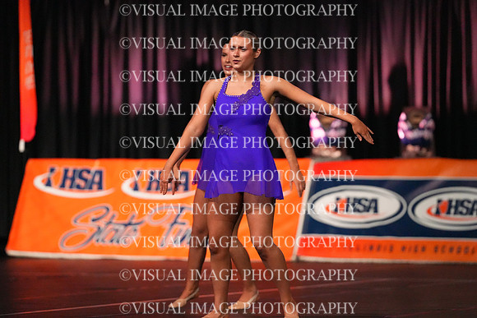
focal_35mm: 300
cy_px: 159
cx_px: 238
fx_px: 3976
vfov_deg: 4.6
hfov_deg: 6.9
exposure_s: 1/1250
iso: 16000
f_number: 3.5
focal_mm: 300
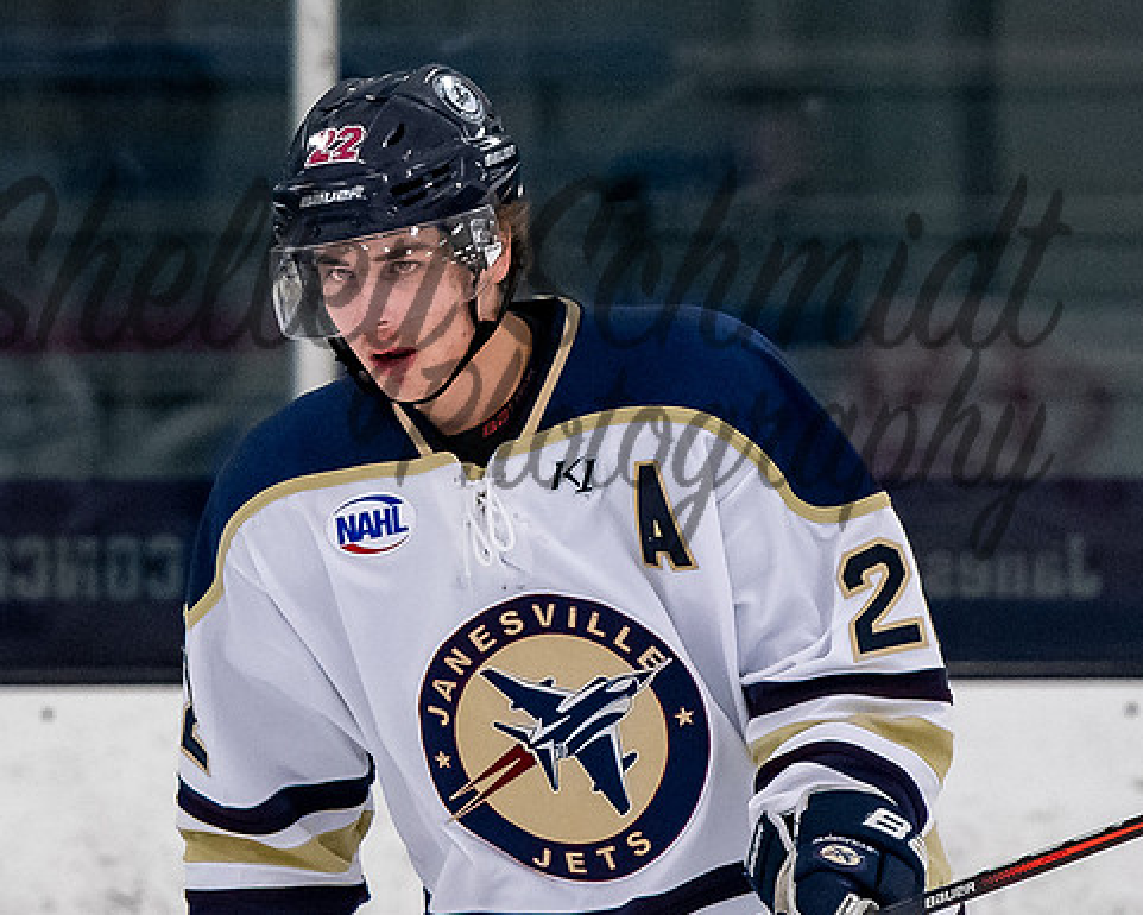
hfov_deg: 2.9
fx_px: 22636
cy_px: 339
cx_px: 381
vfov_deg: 2.3
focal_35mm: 669
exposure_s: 1/800
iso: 2500
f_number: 3.5
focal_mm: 170
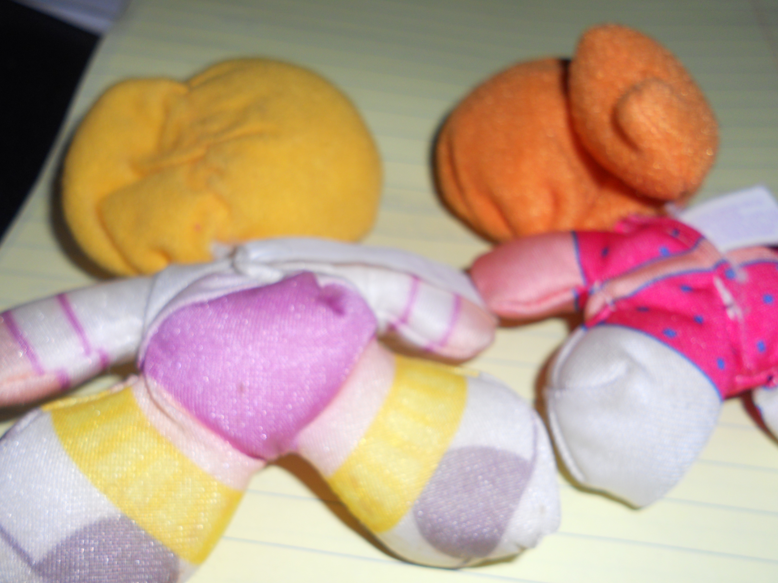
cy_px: 318
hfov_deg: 52.6
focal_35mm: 35
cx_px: 366
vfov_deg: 40.7
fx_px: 787
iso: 80
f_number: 8.8
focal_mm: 5.8
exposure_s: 1/25
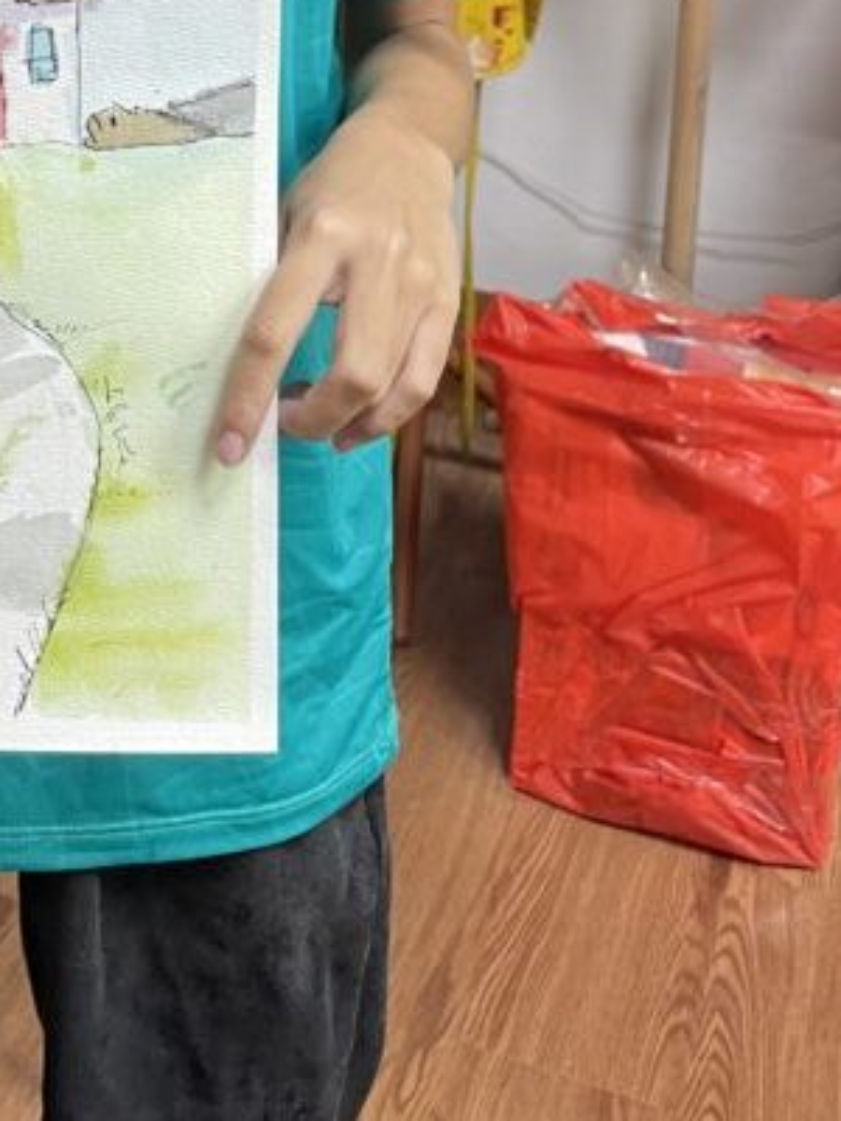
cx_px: 14
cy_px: -188
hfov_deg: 21.8
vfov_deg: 26.8
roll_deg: -1.7
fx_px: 2106
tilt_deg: -10.0
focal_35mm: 65
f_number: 1.6
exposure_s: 1/50
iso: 100
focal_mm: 4.2
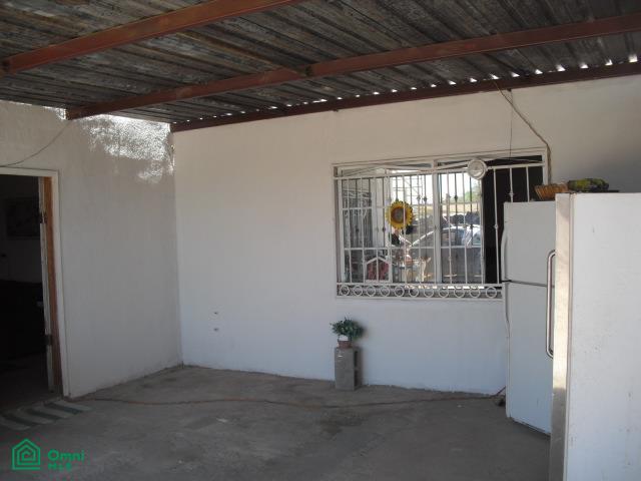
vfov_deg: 39.7
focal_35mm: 36
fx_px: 667
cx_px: 320
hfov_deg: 51.4
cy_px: 240
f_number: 3.1
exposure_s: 1/250
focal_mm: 6.3
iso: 100
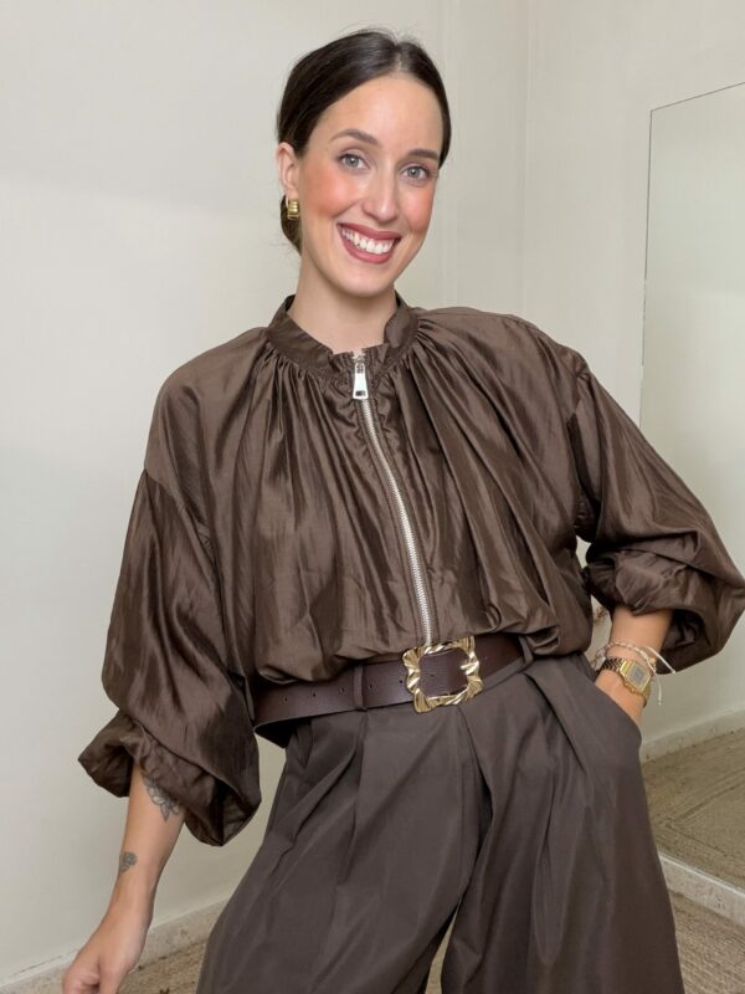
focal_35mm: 30
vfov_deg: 60.0
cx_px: 372
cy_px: 497
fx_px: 861
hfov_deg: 46.8
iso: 125
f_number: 1.9
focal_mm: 2.71
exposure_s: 1/60
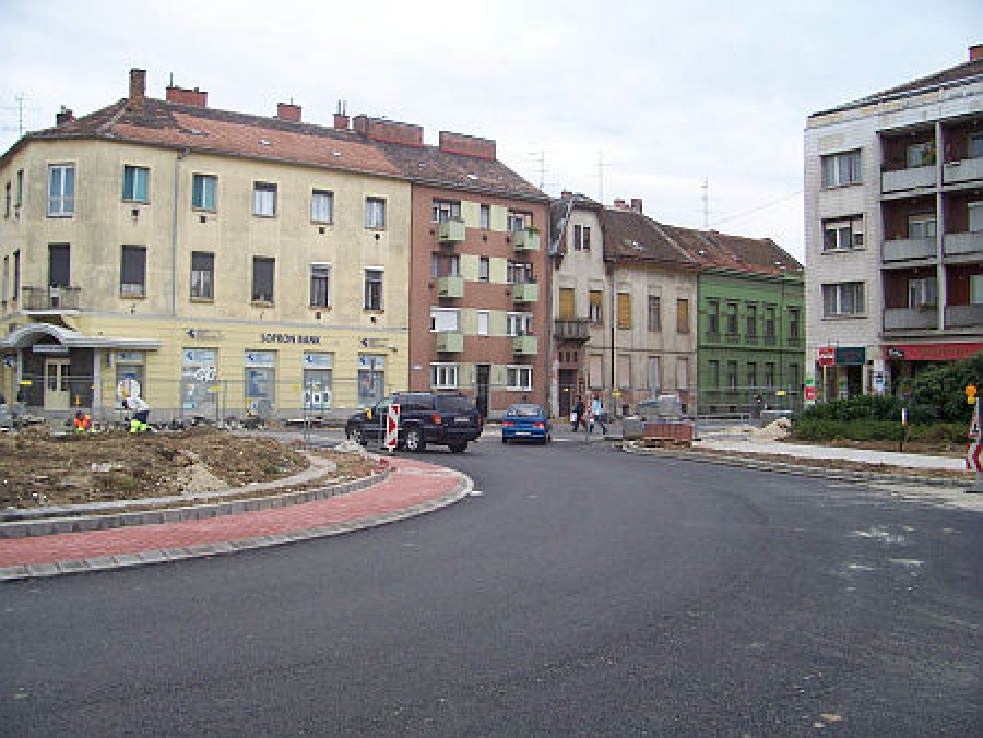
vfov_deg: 41.8
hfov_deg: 53.9
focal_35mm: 34
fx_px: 966
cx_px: 492
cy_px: 369
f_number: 2.7
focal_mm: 5.6
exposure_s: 1/250
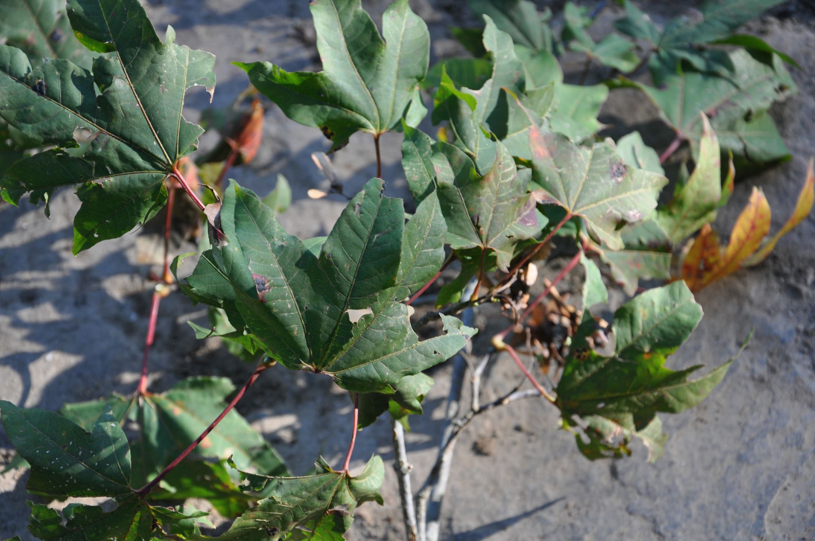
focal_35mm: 93
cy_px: 270
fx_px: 2103
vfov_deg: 14.7
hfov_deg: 21.9
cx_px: 408
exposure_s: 1/125
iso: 250
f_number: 5.6
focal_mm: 62
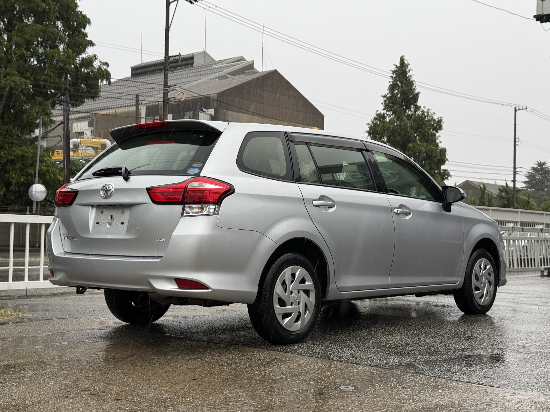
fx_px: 763
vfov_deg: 30.3
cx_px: 275
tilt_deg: +2.4
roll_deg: -1.0
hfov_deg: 39.7
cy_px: 206
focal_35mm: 48
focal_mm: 6.76
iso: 64
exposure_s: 1/233
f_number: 1.78
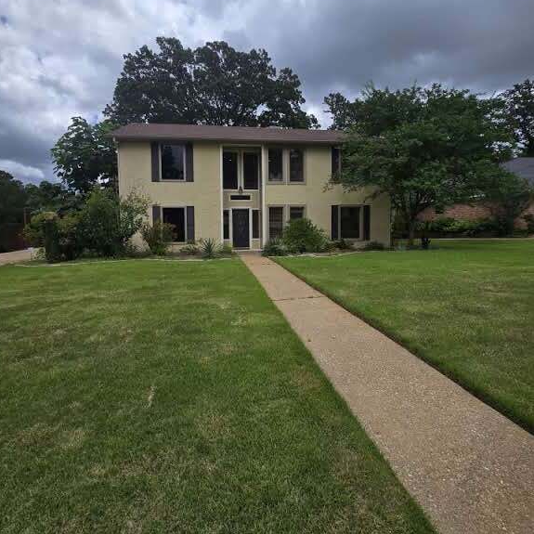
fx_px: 279
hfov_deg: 87.4
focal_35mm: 16
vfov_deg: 87.1
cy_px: 238
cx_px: 257
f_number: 2.2
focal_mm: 2.2
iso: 50
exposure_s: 1/3084
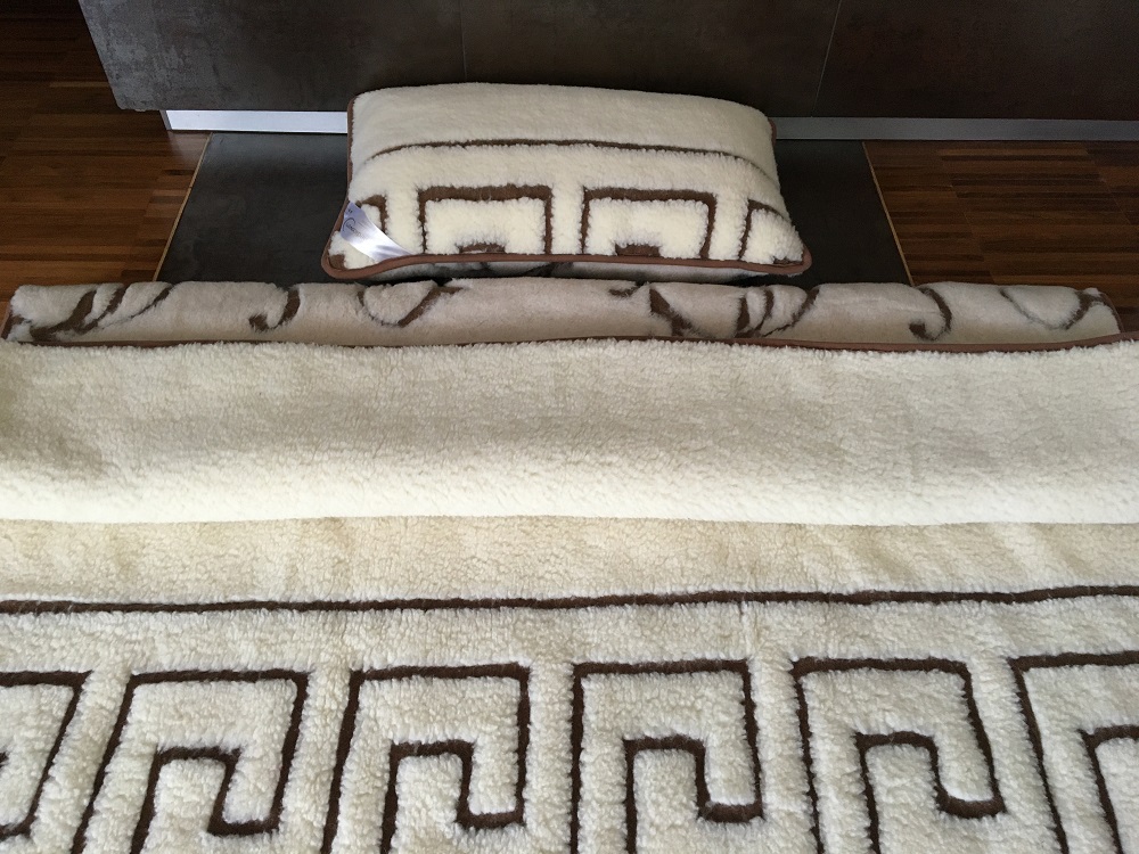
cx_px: 570
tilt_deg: -51.4
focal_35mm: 29
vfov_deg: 48.2
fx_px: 954
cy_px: 427
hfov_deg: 61.7
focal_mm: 4.15
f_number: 2.2
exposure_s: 1/33
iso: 160
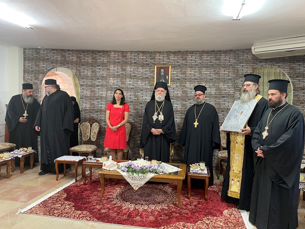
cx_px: 152
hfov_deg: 67.3
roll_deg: -1.1
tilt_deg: -1.5
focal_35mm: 26
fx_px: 229
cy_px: 114
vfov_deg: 53.1
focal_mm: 4.2
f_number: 1.6
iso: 160
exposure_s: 1/50
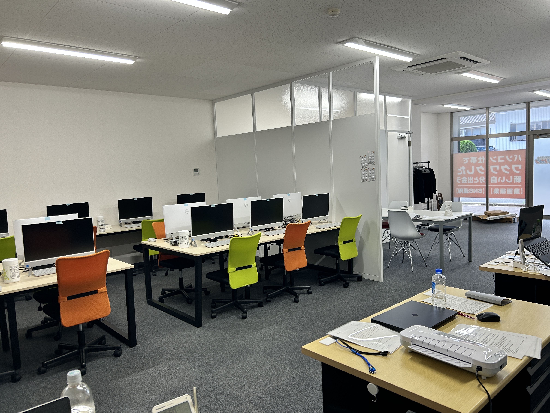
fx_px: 413
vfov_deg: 53.1
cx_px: 275
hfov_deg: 67.3
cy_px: 206
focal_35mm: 26
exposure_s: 1/120
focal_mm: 5.7
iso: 64
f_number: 1.5
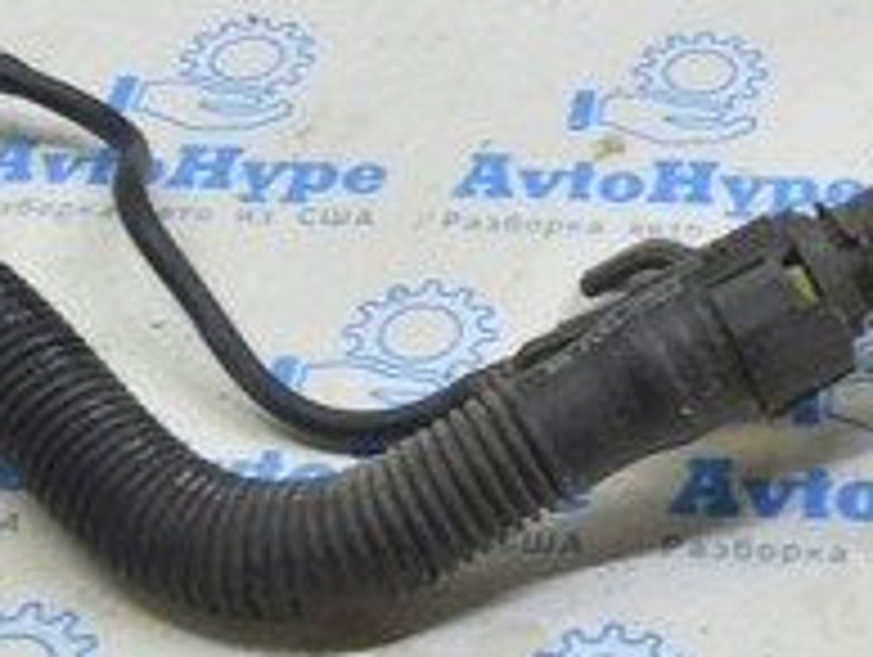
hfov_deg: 20.0
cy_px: 56
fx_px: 2399
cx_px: 886
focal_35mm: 95
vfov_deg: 15.4
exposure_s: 1/20
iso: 400
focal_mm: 20
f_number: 5.6
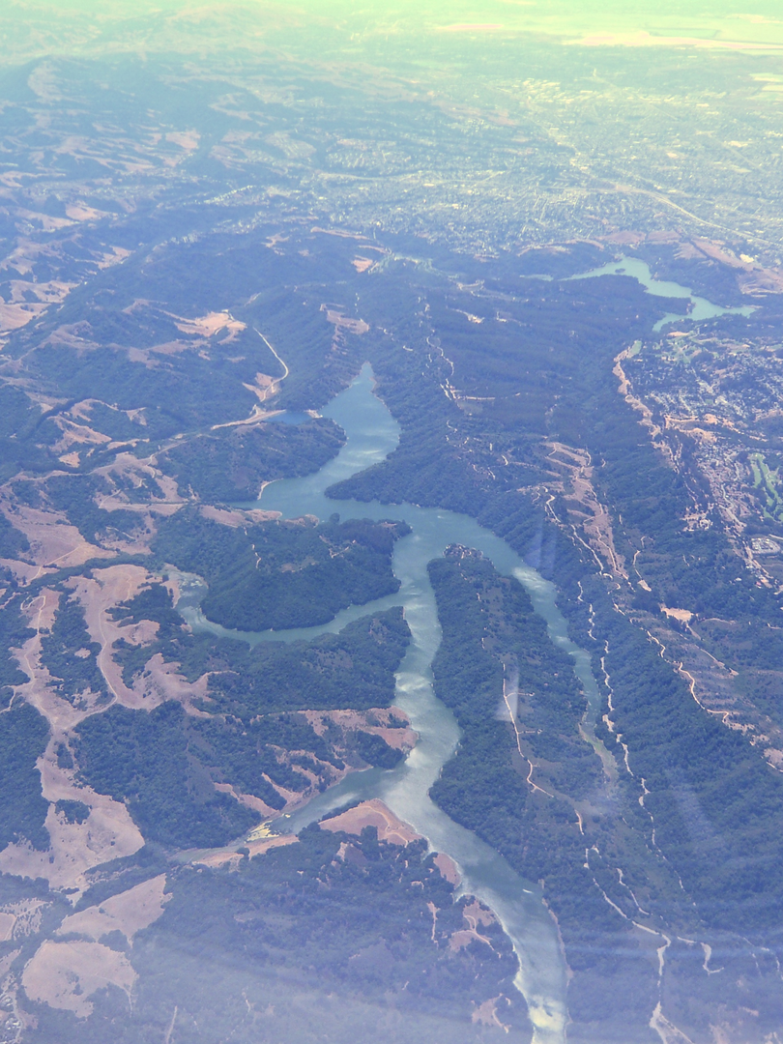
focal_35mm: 39
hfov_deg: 36.8
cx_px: 392
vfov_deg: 47.9
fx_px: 1176
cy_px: 522
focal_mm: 4.9
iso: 100
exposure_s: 1/500
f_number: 2.9
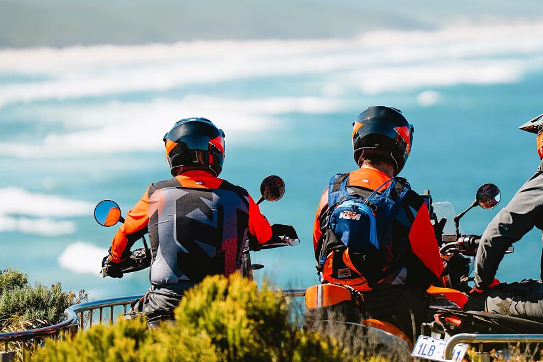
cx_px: 390
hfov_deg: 7.1
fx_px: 4374
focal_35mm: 290
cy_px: 166
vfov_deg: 4.7
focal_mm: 200
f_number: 2.8
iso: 200
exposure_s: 1/3200
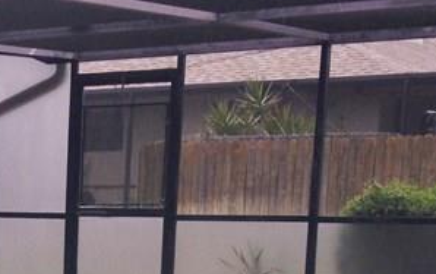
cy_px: 469
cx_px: -198
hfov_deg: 16.1
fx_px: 1428
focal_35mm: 120
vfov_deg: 10.4
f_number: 2.4
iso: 50
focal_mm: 4.12
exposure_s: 1/266
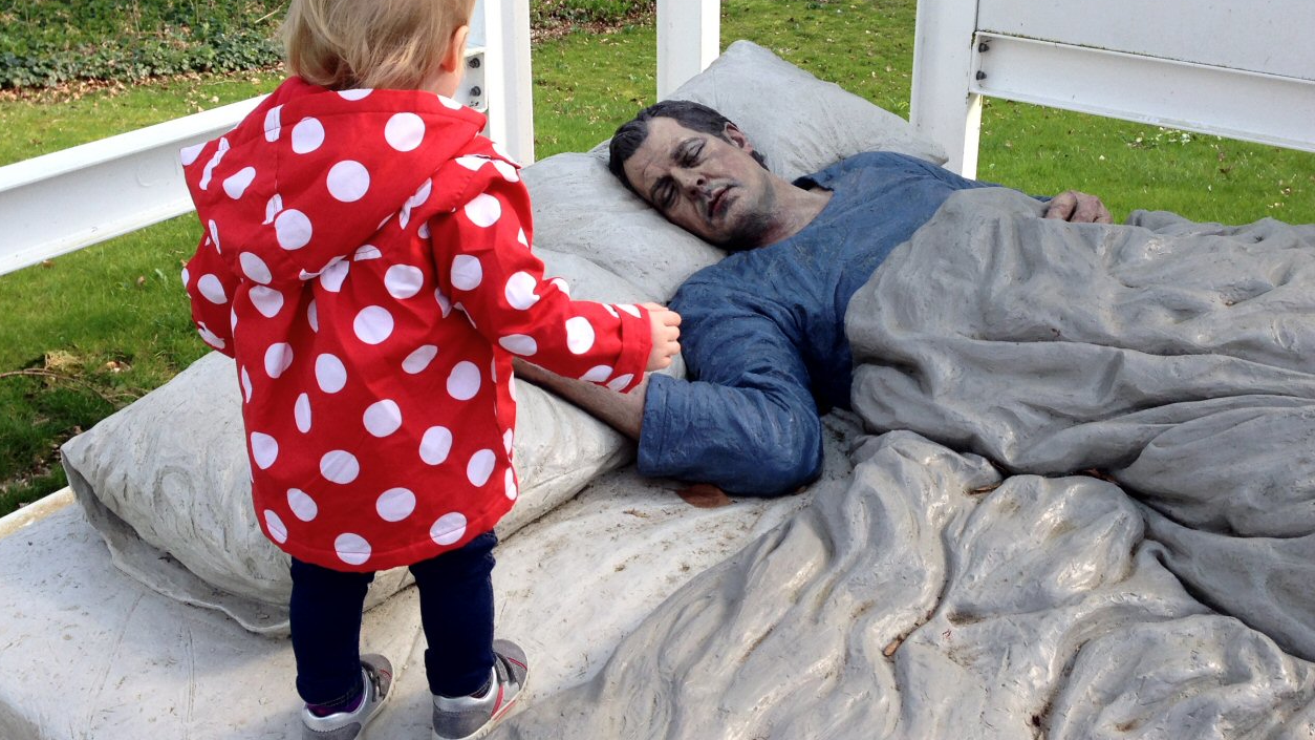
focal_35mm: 43
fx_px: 1499
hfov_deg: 47.4
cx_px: 659
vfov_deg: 27.4
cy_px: 205
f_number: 2.4
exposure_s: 1/120
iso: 50
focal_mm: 4.12
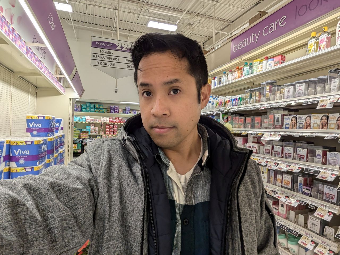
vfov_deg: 63.4
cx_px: 170
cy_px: 128
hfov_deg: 79.0
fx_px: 206
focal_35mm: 21
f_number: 2.2
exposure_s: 1/120
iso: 77
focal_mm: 2.74
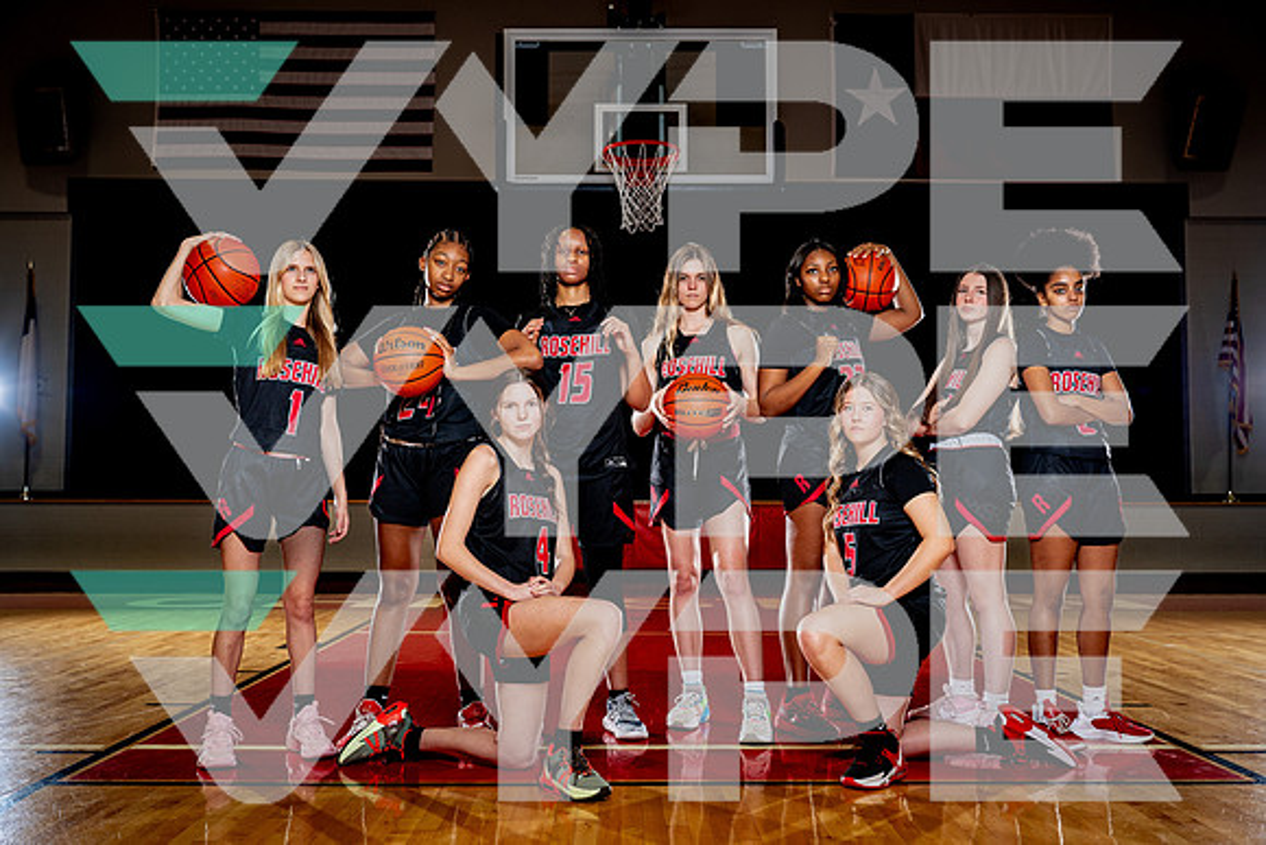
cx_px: 631
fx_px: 1257
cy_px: 415
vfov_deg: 37.1
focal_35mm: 36
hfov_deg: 53.5
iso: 400
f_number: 4
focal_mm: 35
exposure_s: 1/250
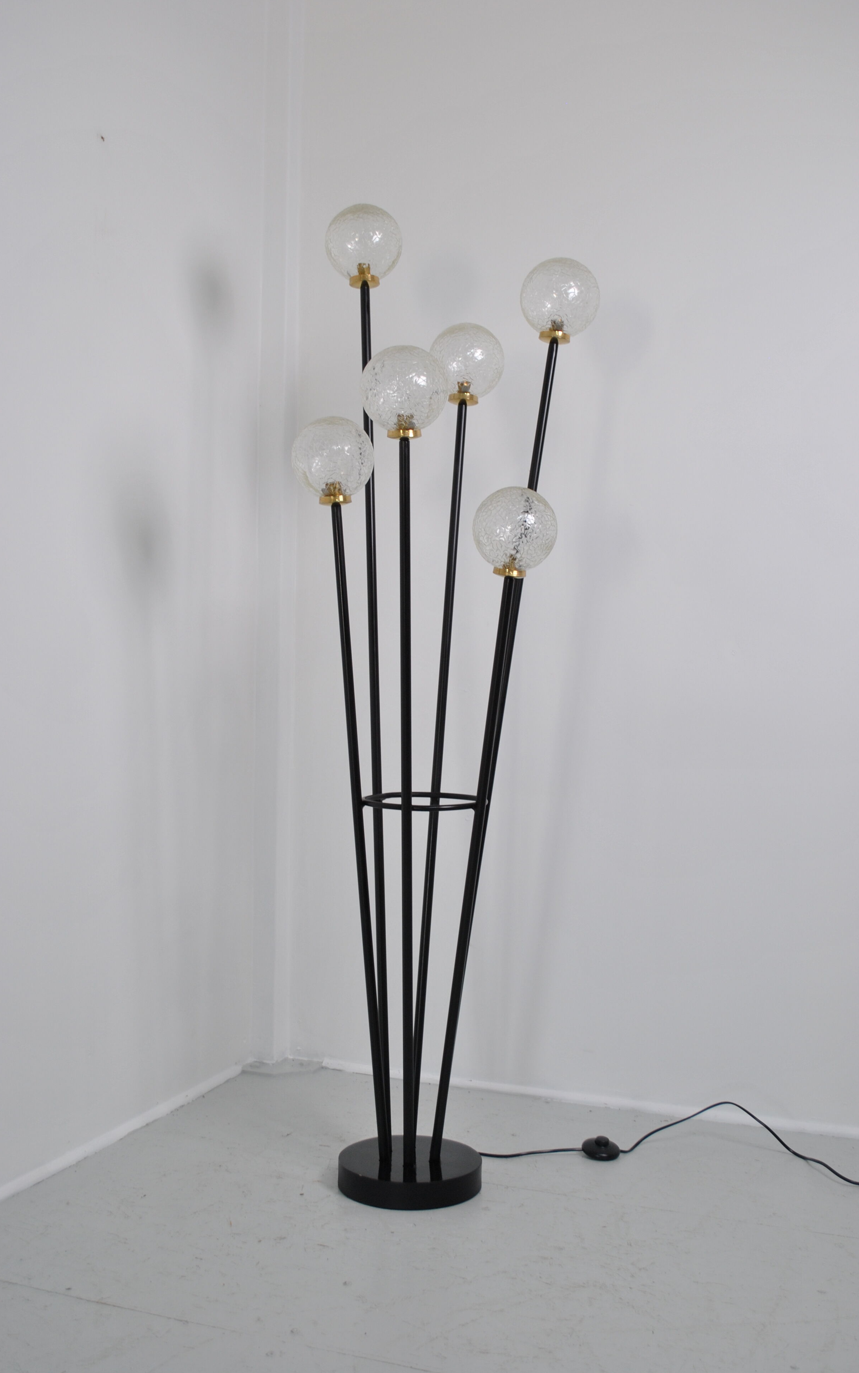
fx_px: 1498
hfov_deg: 32.0
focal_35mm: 40
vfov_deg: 49.3
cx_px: 430
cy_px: 684
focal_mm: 26
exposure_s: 1/30
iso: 220
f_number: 5.6
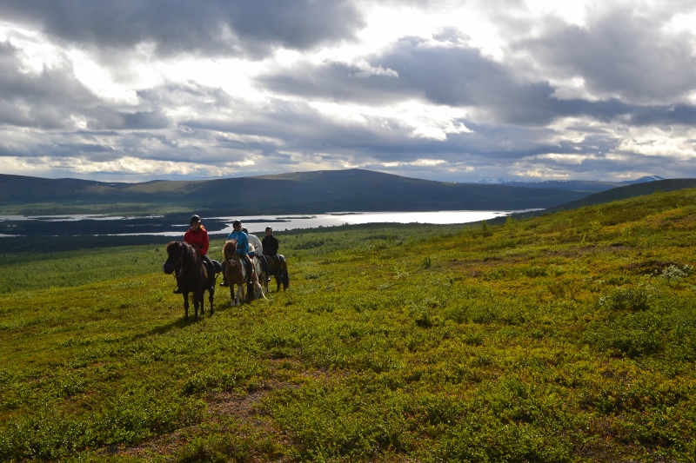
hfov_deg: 53.1
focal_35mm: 36
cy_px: 232
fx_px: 696
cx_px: 348
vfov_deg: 36.9
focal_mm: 24
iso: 320
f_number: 11
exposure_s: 1/500
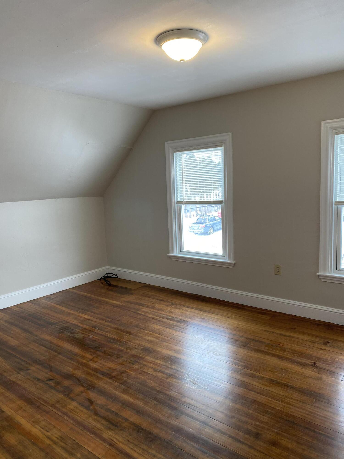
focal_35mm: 26
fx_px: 345
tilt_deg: -6.0
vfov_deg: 67.3
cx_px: 172
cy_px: 230
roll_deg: +1.8
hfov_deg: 53.1
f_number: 1.8
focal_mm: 4.25
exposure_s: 1/120
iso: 100
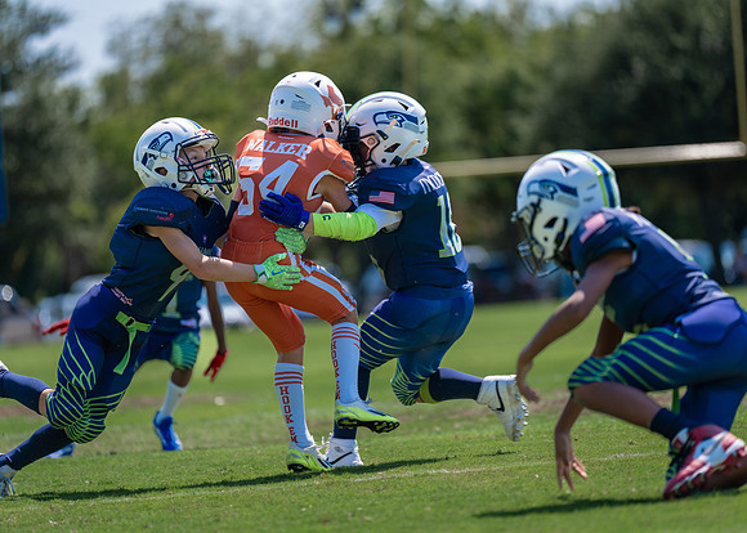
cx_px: 374
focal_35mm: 215
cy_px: 266
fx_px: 4553
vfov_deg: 6.7
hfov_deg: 9.4
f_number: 2.8
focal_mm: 200
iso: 100
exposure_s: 1/1250
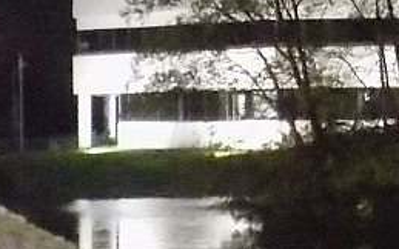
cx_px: 501
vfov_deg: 5.4
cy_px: 25
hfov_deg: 8.6
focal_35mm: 242
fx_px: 2632
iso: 1250
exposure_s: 1
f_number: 3.5
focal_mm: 6.6
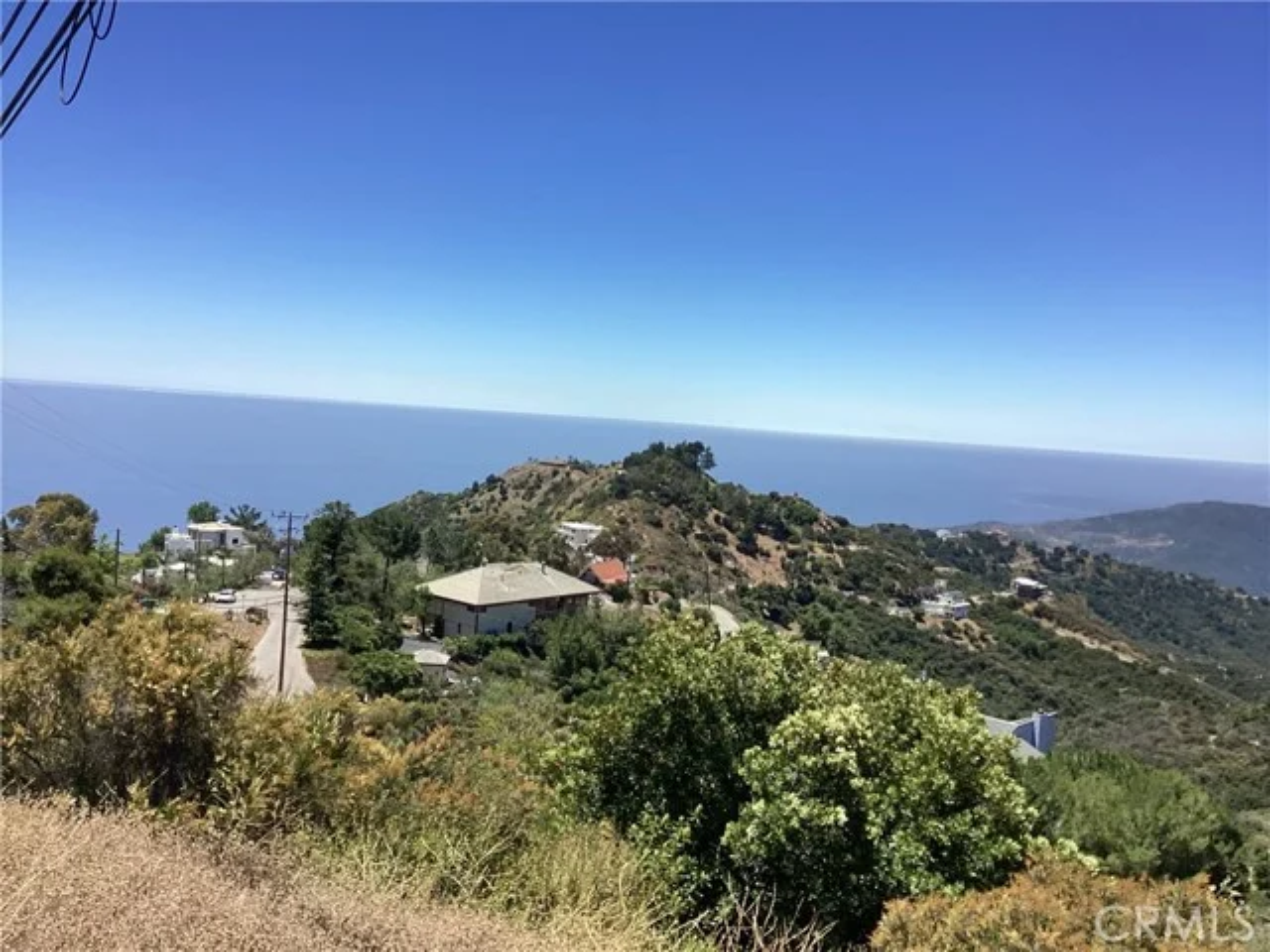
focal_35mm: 31
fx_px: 1137
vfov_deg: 45.4
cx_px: 635
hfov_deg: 58.4
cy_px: 476
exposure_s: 1/1988
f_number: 2.4
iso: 25
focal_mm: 3.3
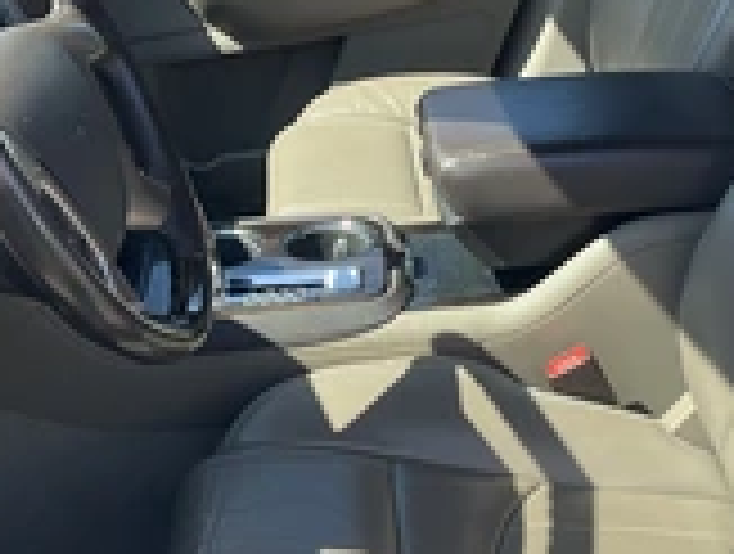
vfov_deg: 20.8
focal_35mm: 71
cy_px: 302
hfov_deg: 27.3
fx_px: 1509
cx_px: 441
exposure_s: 1/425
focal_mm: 3
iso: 25
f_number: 1.8
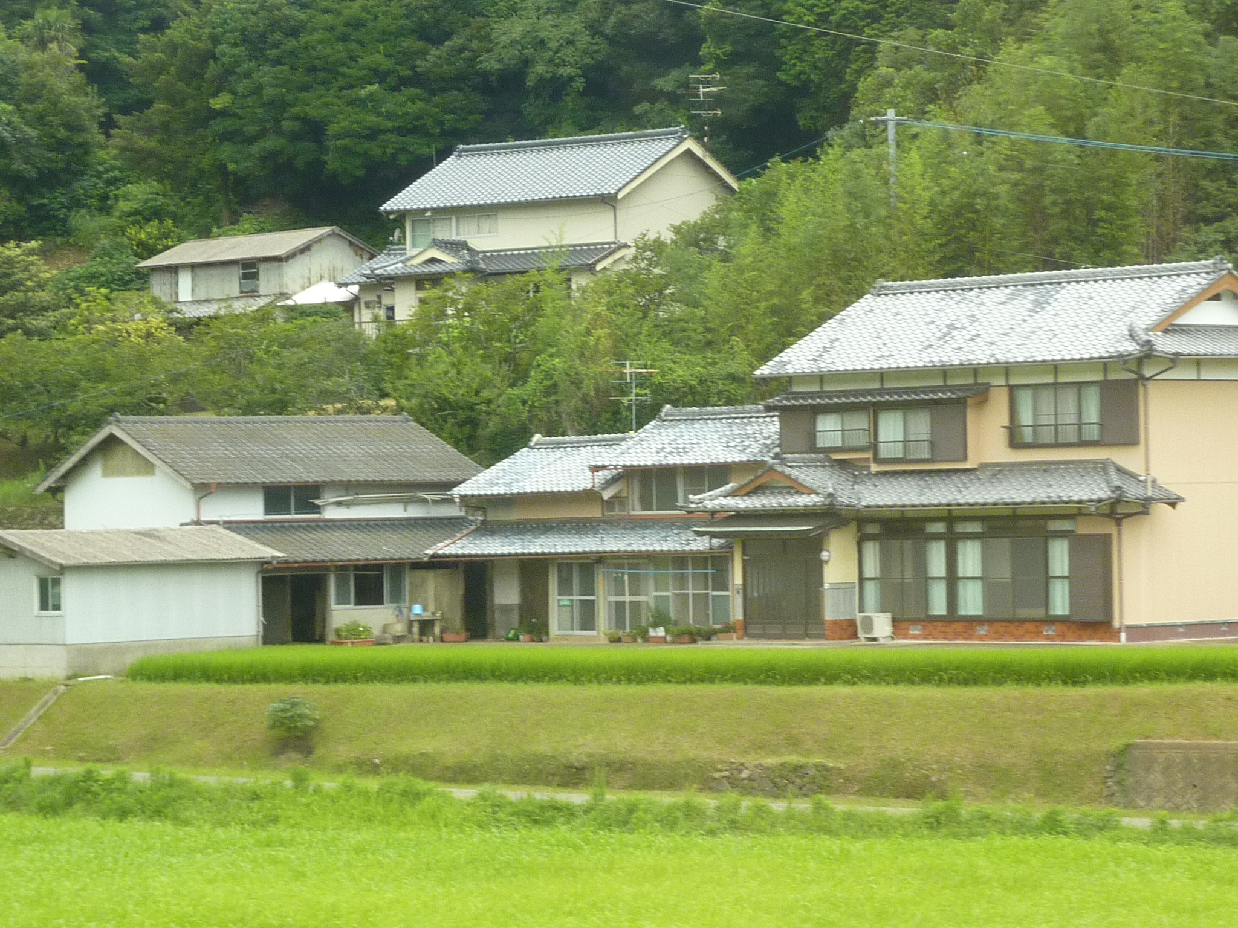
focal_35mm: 121
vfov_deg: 12.2
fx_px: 4327
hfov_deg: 16.3
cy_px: 464
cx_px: 619
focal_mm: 11
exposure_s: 1/250
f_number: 4.1
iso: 160
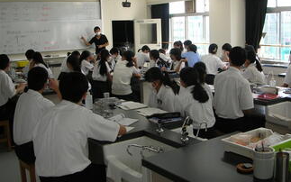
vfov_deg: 28.0
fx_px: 365
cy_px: 79
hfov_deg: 43.4
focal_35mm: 46
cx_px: 166
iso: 50
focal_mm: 5.8
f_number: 2.8
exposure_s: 1/77.7
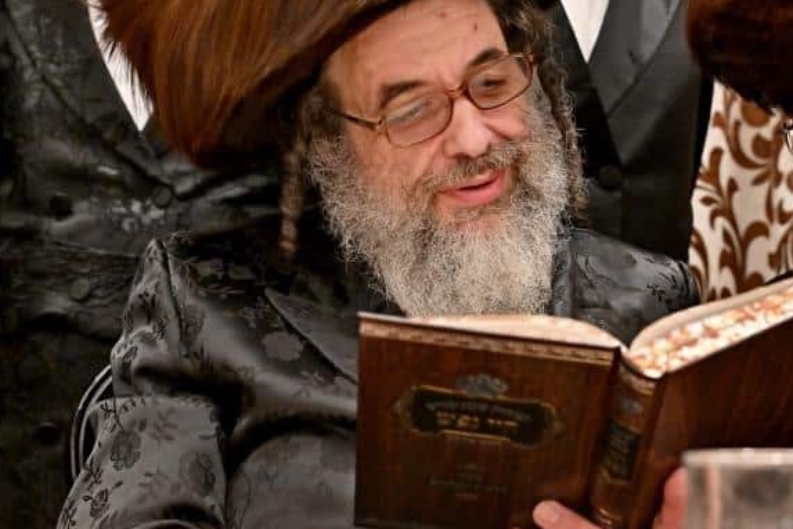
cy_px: 160
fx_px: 1652
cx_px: 511
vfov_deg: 18.1
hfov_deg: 26.9
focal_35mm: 75
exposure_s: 1/250
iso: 1600
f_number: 4
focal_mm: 42
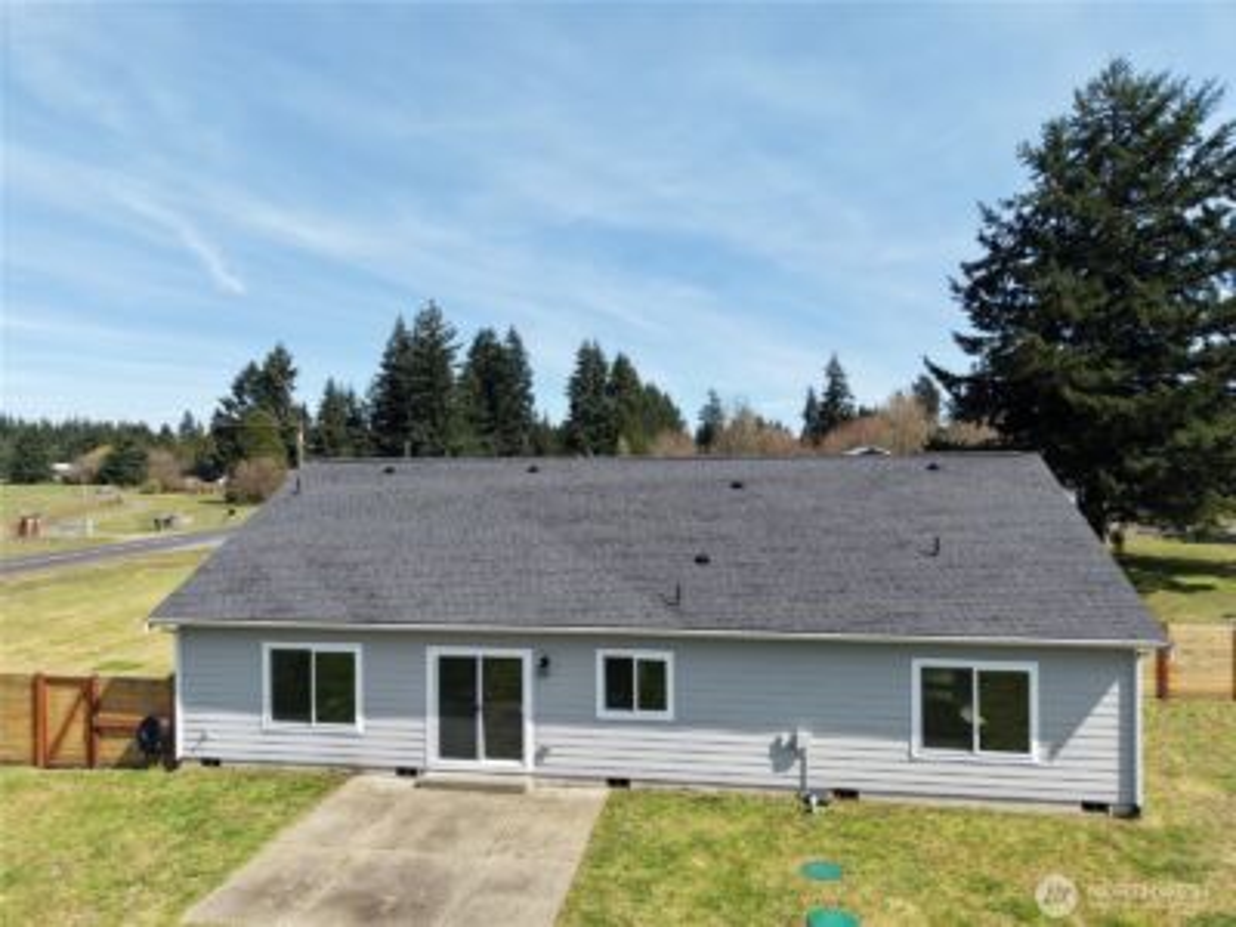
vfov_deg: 56.8
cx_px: 618
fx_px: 857
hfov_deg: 71.6
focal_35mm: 24
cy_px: 464
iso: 200
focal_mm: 8.67
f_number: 1.8
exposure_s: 1/3200
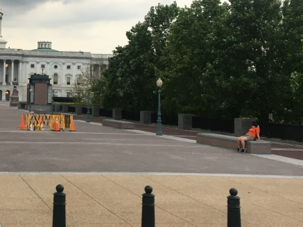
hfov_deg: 27.1
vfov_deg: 21.3
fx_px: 595
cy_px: 37
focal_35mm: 68
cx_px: 8
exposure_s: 1/40
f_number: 2.2
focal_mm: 4.15
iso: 25
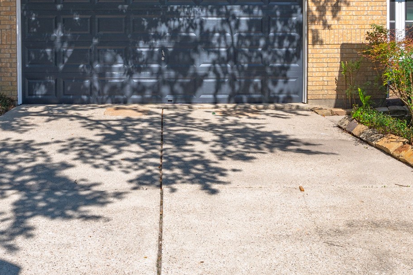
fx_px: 516
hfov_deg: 43.3
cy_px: 41
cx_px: 160
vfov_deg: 28.9
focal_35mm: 45
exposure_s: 1/200
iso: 125
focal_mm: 19
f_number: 14
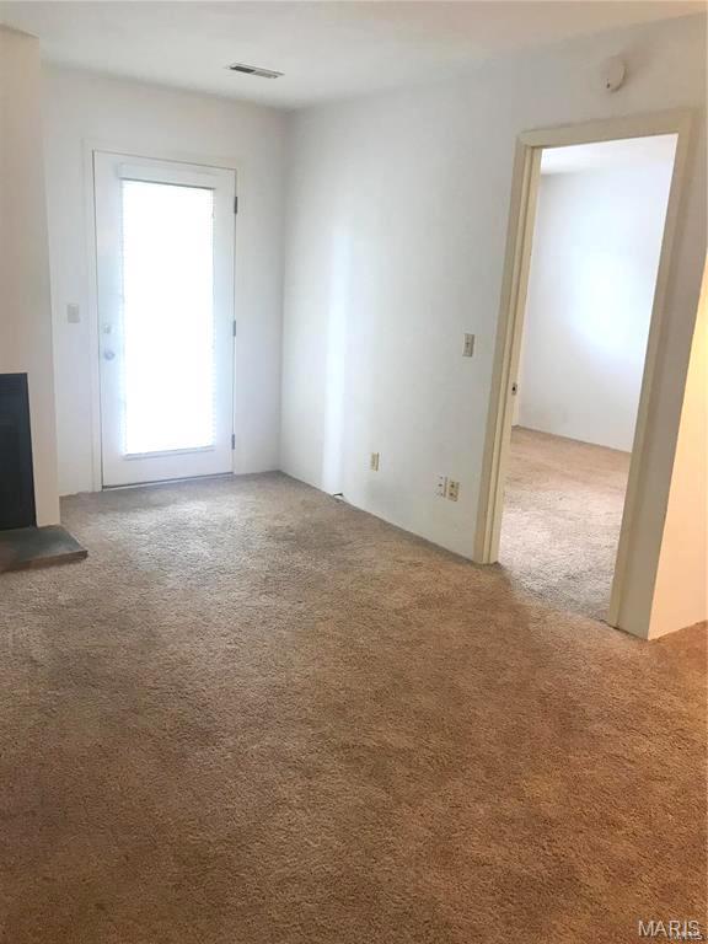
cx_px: 354
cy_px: 472
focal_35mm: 28
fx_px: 764
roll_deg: -2.9
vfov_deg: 63.4
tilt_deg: -14.0
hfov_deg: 49.7
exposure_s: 1/17
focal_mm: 3.99
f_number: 1.8
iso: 40
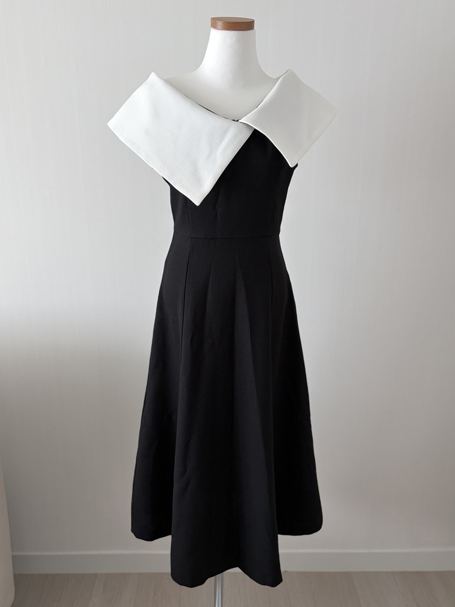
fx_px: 456
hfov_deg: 53.1
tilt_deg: -14.4
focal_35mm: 26
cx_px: 228
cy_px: 304
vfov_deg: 67.3
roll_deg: -0.3
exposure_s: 1/60
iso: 125
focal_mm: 5.96
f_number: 1.6
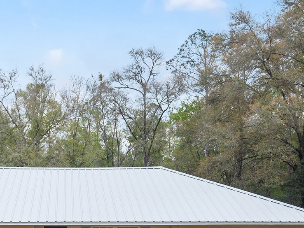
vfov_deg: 26.6
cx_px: 74
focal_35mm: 52
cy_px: 226
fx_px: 457
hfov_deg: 35.9
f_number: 1.8
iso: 230
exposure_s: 1/1000
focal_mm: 8.67
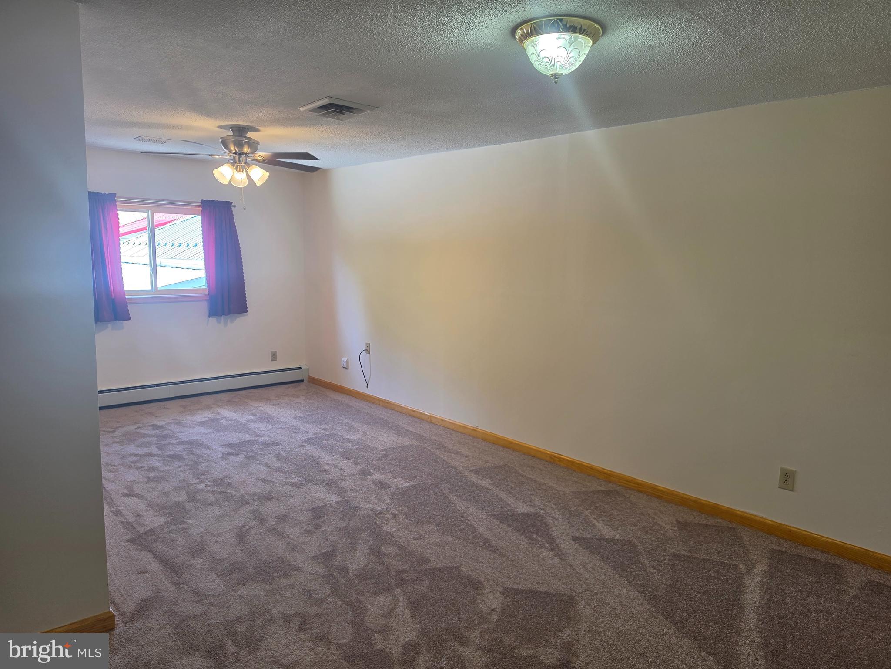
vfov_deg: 58.9
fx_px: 592
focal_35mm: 23
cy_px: 334
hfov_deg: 73.9
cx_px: 446
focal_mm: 6.5
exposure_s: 1/120
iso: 50
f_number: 1.4
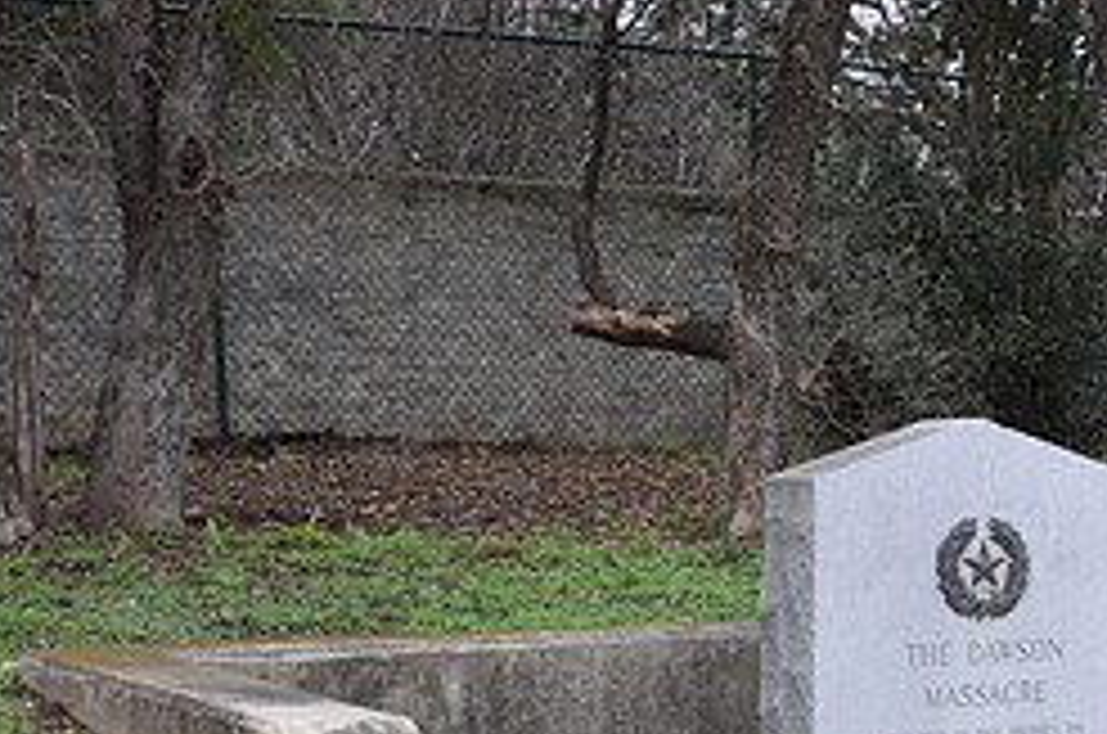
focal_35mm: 92
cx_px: 1264
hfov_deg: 20.9
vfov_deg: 14.5
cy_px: 768
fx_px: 2823
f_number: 4
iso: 450
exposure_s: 1/60
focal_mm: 26
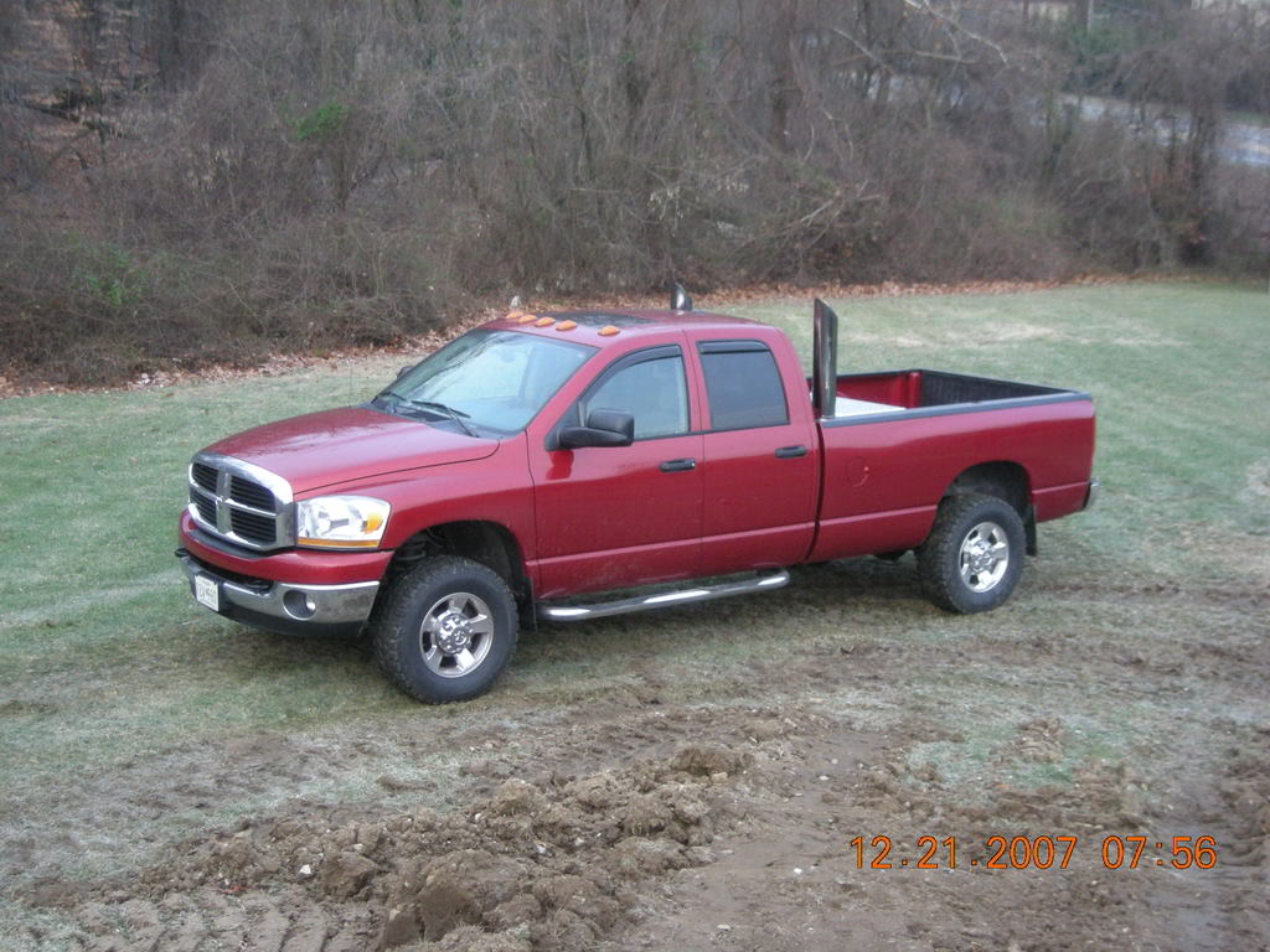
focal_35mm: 54
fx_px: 1981
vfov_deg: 27.0
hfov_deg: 35.5
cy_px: 476
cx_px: 635
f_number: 3.3
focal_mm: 8.8
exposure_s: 1/54
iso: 179
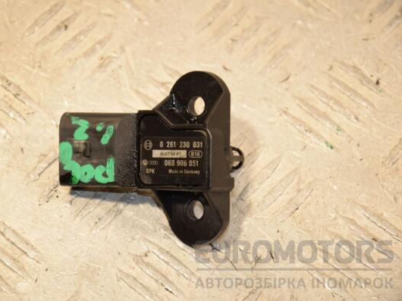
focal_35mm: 172
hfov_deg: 11.5
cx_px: 181
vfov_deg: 8.6
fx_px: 1991
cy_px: 151
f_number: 6.3
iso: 800
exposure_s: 1/200
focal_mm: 105
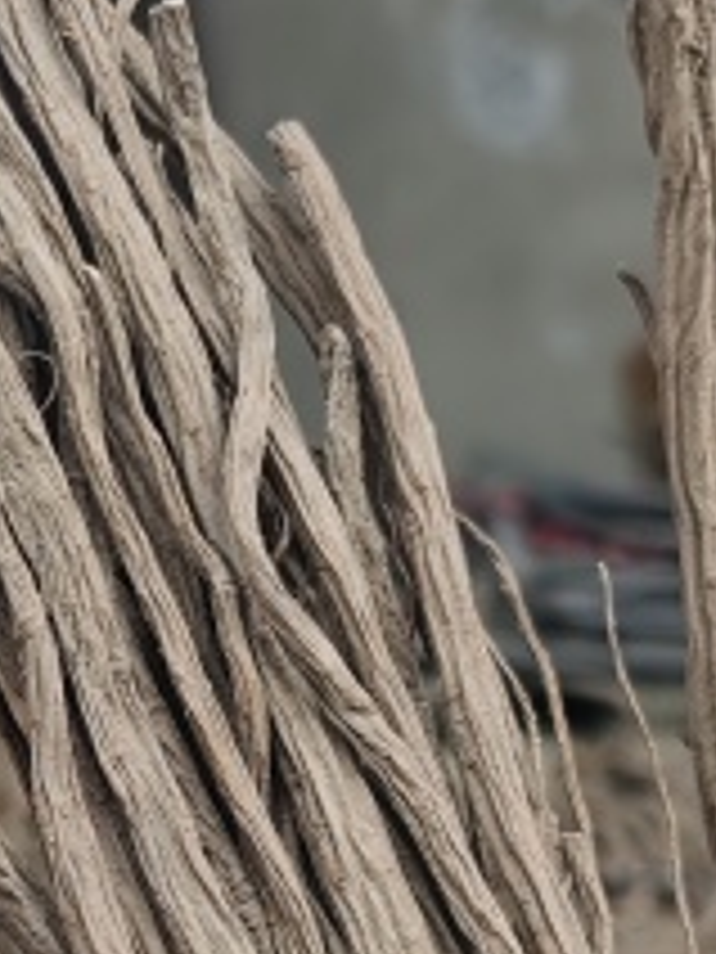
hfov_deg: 12.6
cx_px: -5
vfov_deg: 16.4
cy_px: 1073
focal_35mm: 116
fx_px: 3199
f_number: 1.68
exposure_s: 1/176
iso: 50
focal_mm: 6.45
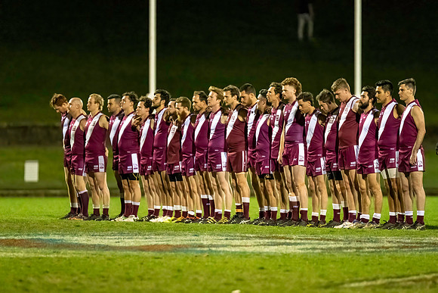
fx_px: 4921
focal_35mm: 404
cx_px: 236
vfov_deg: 3.4
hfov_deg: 5.1
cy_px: 158
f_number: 2.8
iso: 10000
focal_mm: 300
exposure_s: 1/1000
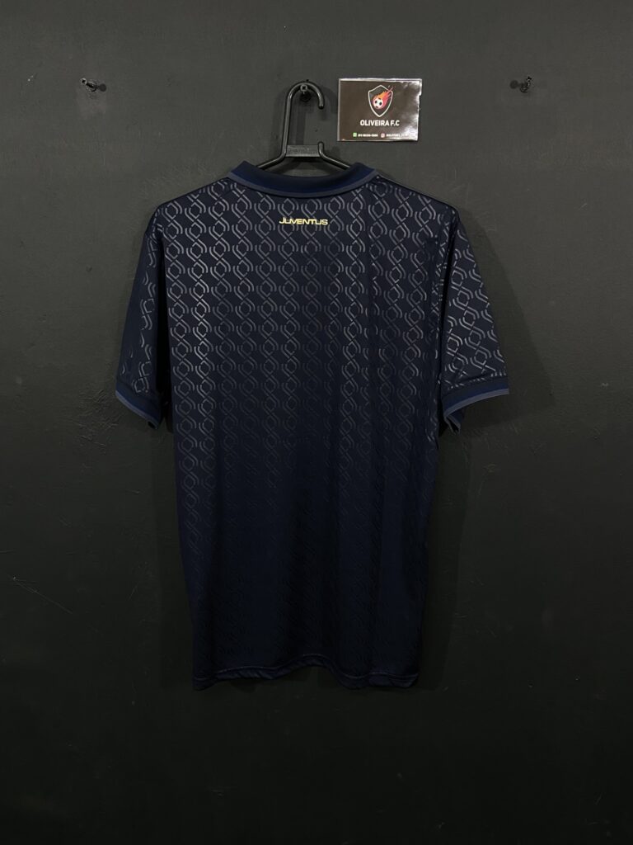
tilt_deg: -11.0
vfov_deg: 67.3
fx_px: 634
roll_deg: +0.0
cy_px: 422
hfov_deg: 53.1
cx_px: 316
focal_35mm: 26
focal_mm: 4.25
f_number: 1.8
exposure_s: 1/60
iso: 400
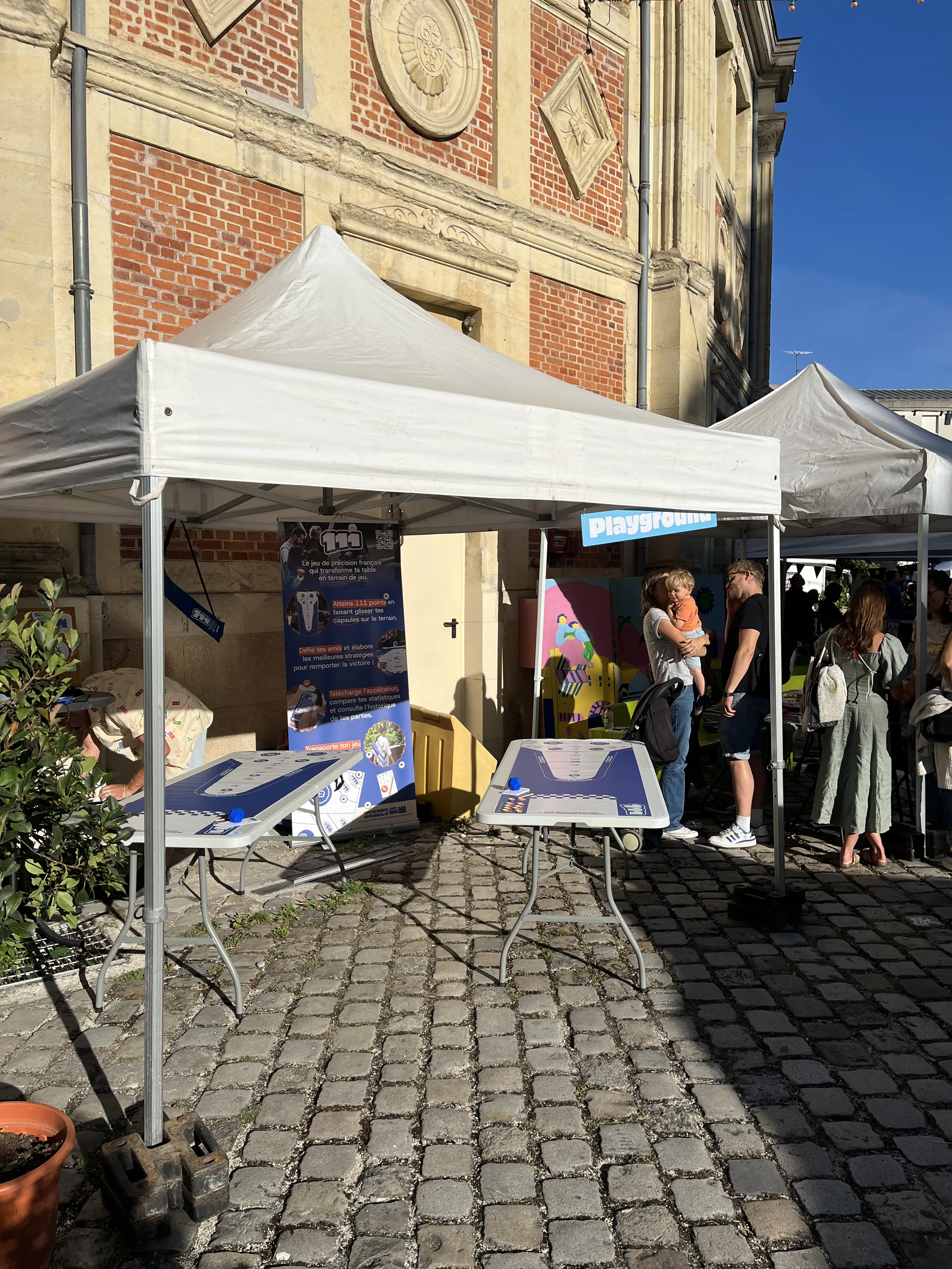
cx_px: 476
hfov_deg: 53.1
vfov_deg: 67.3
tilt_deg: -2.7
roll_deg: +0.3
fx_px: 953
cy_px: 634
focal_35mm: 26
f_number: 1.6
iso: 50
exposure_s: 1/6897
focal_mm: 5.1
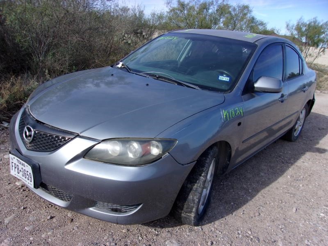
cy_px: 123
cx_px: 164
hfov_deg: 65.3
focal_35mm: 27
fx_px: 256
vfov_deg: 51.4
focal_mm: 4.9
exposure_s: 1/56
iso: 80
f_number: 10.4
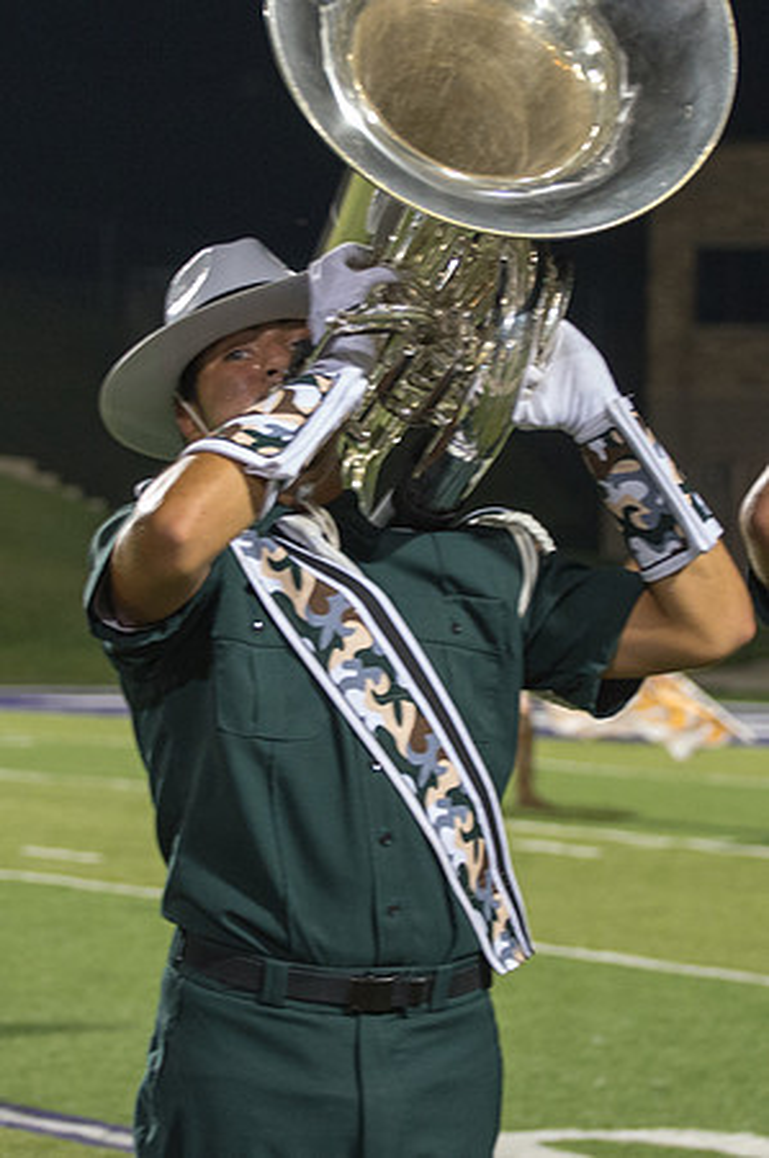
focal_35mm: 165
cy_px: 385
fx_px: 5311
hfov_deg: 8.3
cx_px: 434
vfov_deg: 12.4
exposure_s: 1/160
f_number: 4.5
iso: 2500
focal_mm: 80
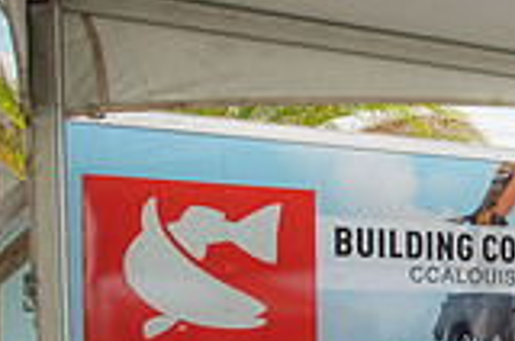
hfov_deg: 24.4
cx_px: 721
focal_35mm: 69
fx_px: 985
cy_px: 364
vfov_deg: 19.0
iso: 500
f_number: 8
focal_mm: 19
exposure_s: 1/250
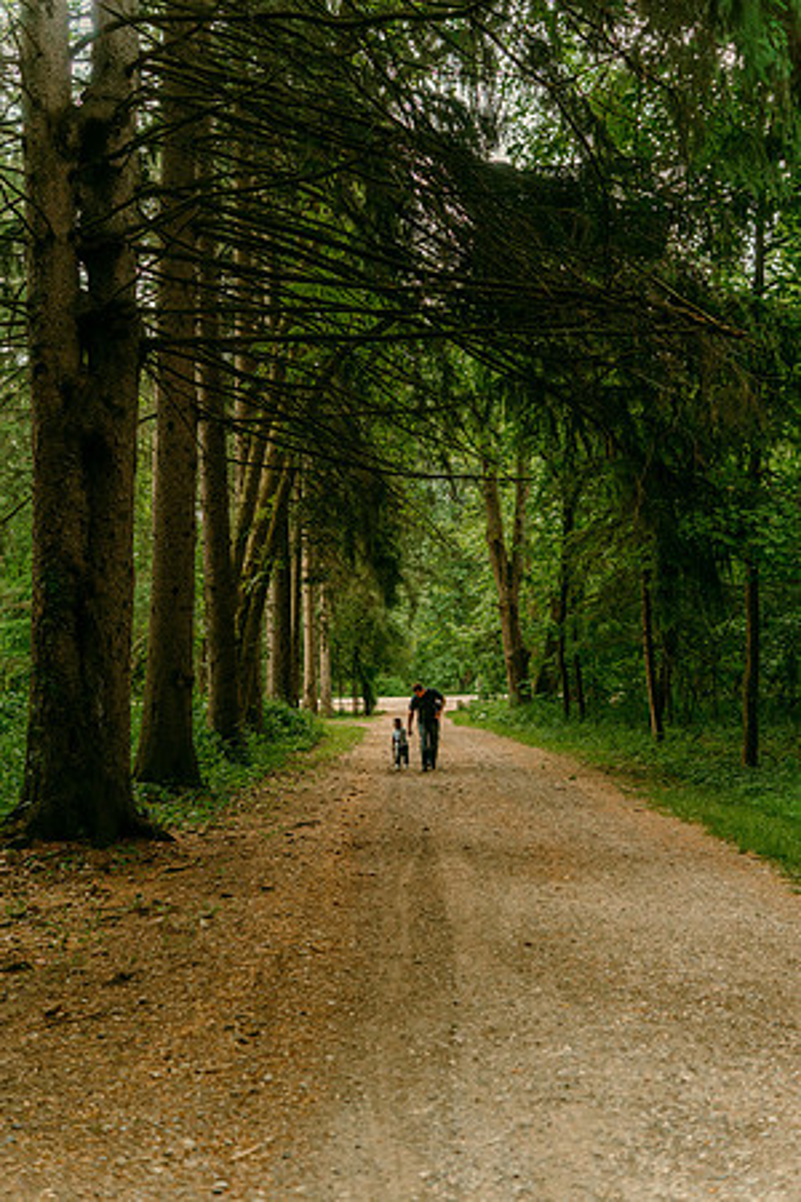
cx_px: 400
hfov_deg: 37.9
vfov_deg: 54.4
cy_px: 601
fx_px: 1168
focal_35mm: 35
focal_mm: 35
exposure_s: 1/160
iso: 1250
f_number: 2.5
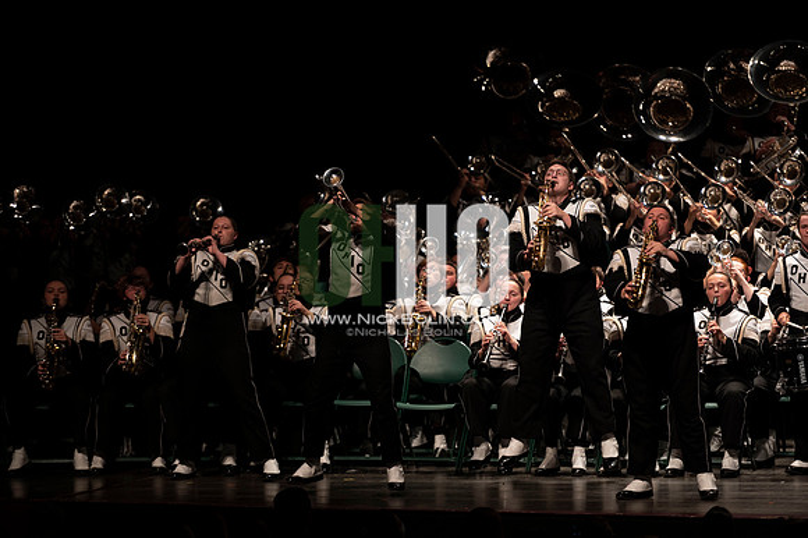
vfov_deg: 6.9
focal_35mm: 200
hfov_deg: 10.3
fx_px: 4486
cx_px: 404
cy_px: 269
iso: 1250
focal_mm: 200
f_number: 2.8
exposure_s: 1/500
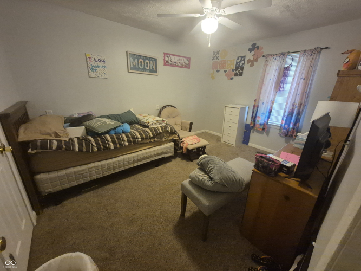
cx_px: 180
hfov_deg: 106.2
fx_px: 136
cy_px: 136
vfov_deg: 89.9
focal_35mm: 13
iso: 1250
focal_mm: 1.74
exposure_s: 1/60
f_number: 2.2
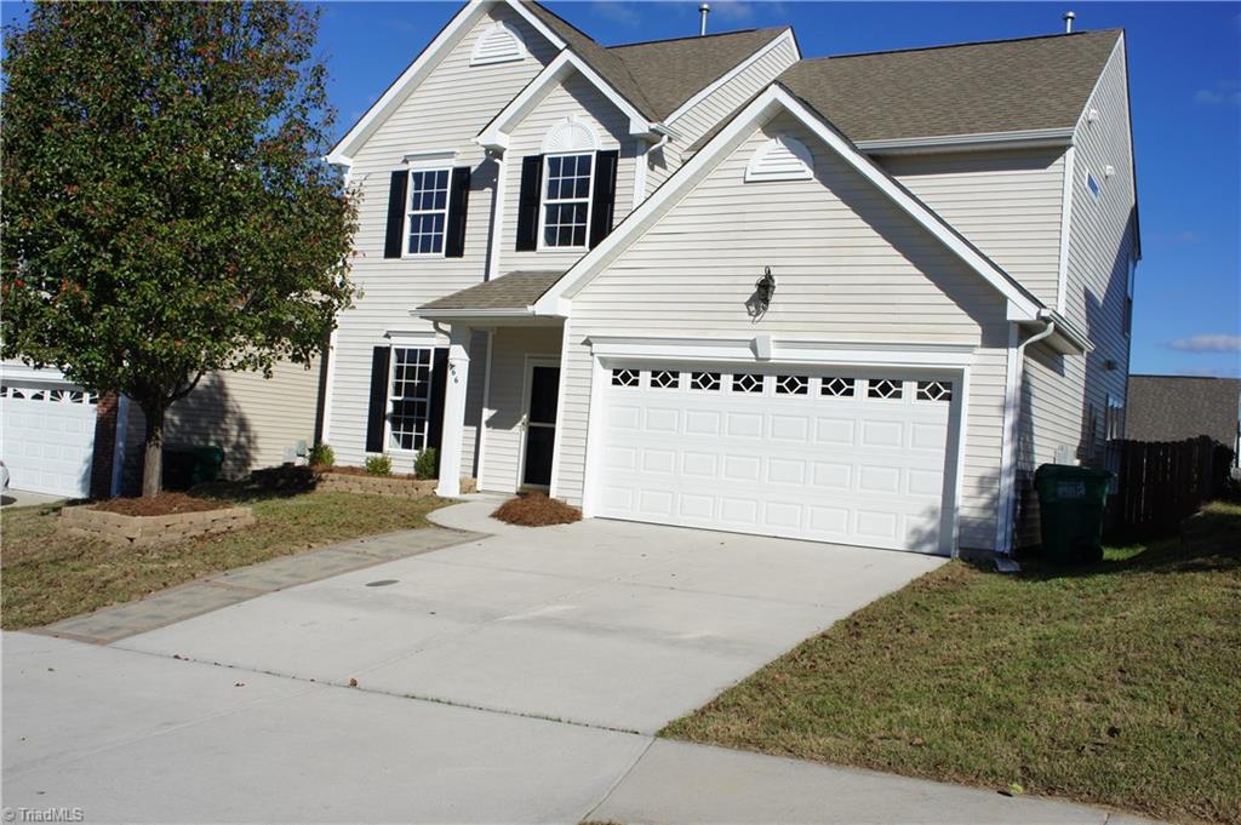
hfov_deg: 59.5
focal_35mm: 32
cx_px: 620
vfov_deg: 41.6
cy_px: 412
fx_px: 1085
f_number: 11
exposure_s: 1/400
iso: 200
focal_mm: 21
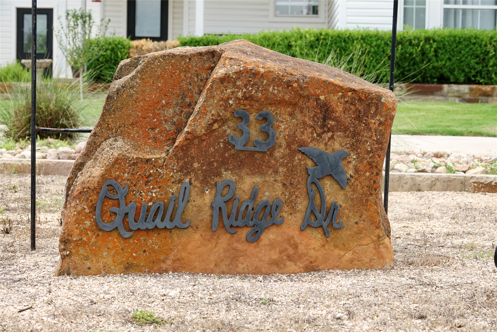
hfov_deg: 26.3
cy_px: 166
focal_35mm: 77
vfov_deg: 17.7
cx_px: 248
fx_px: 1063
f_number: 4
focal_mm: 28.07
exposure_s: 1/400
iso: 100
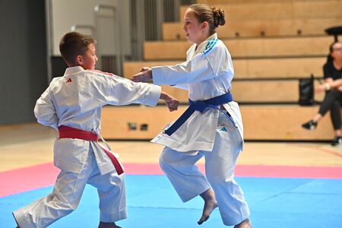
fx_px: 1140
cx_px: 171
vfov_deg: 11.4
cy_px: 114
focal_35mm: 120
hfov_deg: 17.1
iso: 2000
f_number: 2.8
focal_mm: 120
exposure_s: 1/2500
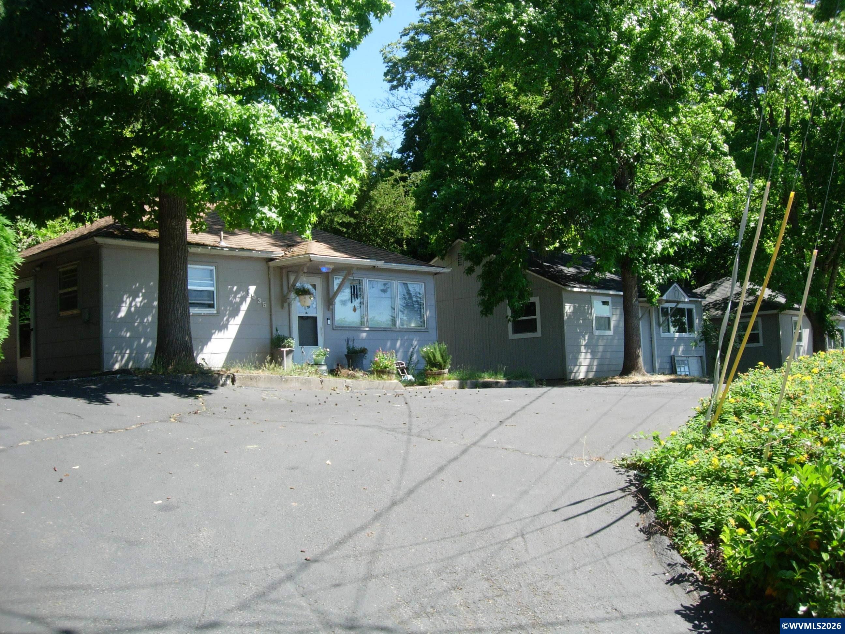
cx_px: 422
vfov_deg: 37.7
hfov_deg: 49.0
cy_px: 317
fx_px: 928
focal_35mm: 38
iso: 64
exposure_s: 1/575
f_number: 2.8
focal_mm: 7.8
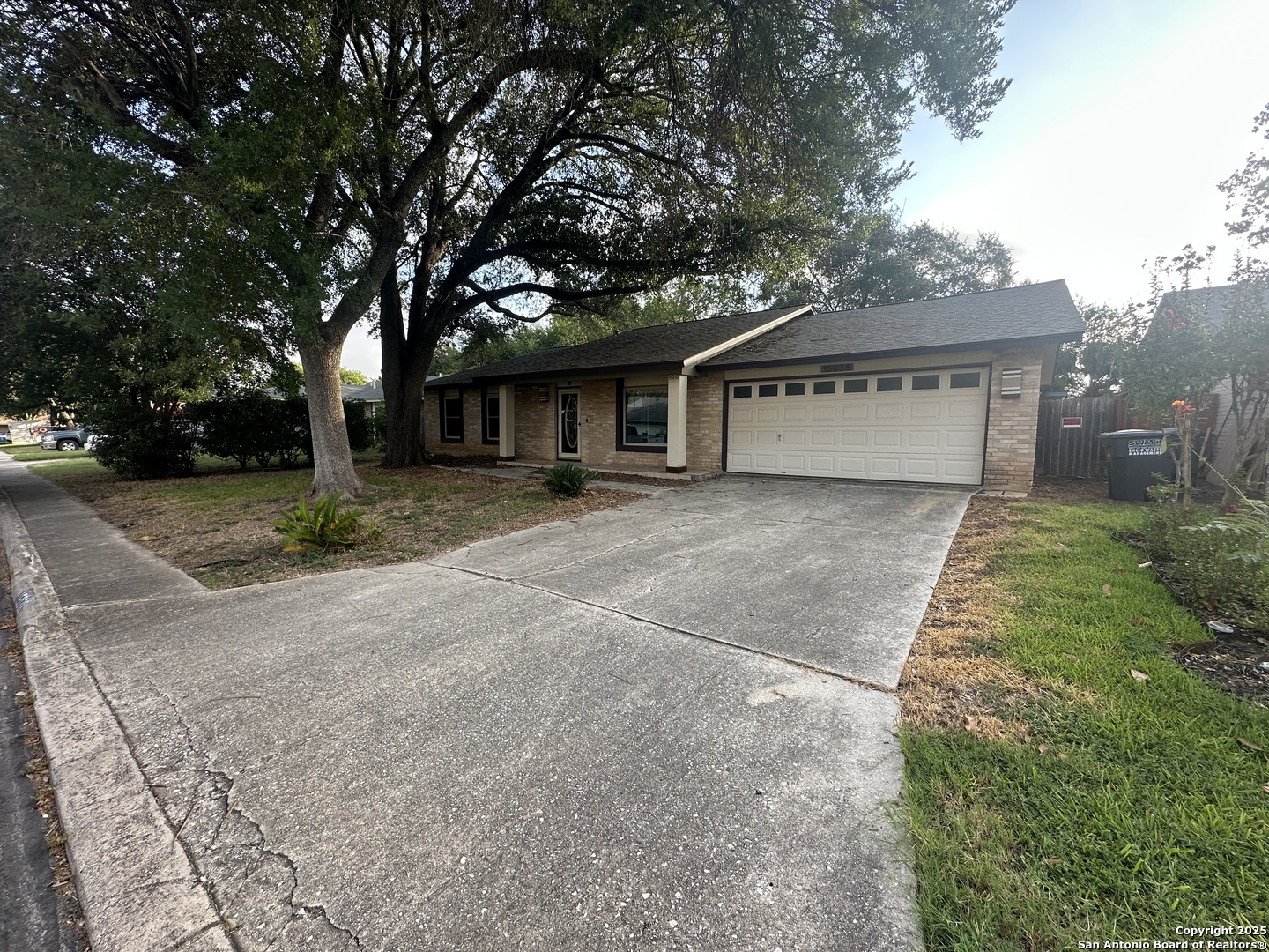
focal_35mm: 14
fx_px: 513
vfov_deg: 85.7
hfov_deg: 102.1
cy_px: 476
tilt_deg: -3.8
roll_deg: -1.4
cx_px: 634
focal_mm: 2.22
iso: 40
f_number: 2.2
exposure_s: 1/275
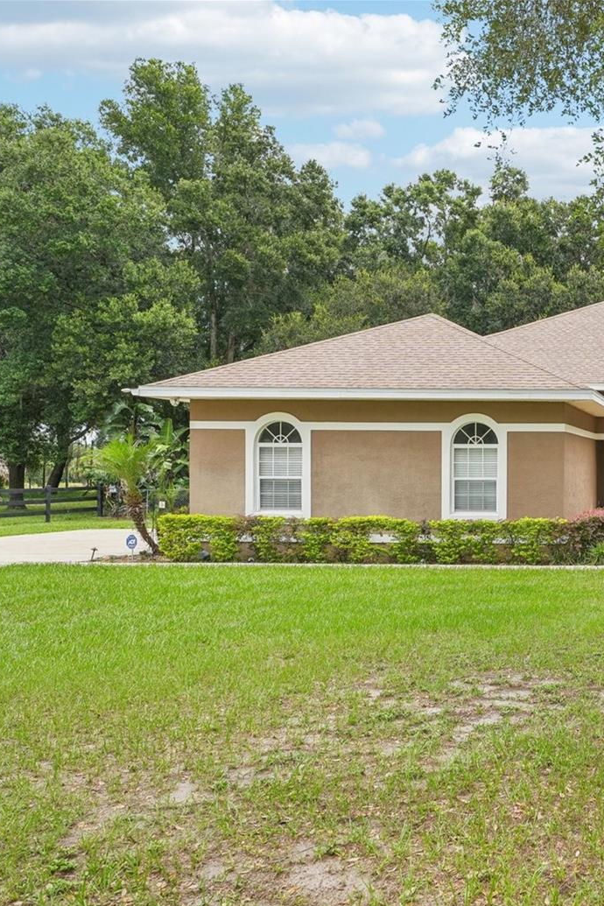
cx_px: 660
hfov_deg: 33.7
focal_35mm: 34
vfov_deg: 55.4
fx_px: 863
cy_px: 466
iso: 200
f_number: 8
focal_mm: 22.2
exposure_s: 1/200
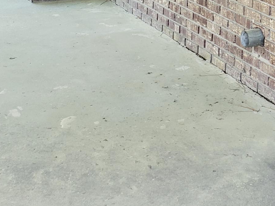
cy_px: -122
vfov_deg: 15.4
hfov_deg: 22.0
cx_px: 246
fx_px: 691
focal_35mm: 87
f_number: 2.4
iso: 80
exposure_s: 1/60
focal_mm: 4.3
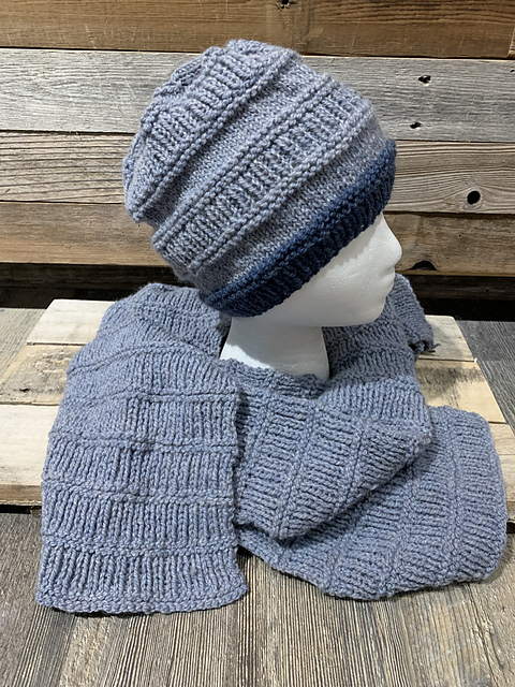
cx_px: 258
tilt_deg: -36.3
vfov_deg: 67.3
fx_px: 516
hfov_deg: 53.1
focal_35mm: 26
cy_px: 344
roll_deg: -0.3
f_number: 1.8
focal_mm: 4.25
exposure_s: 1/40
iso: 400
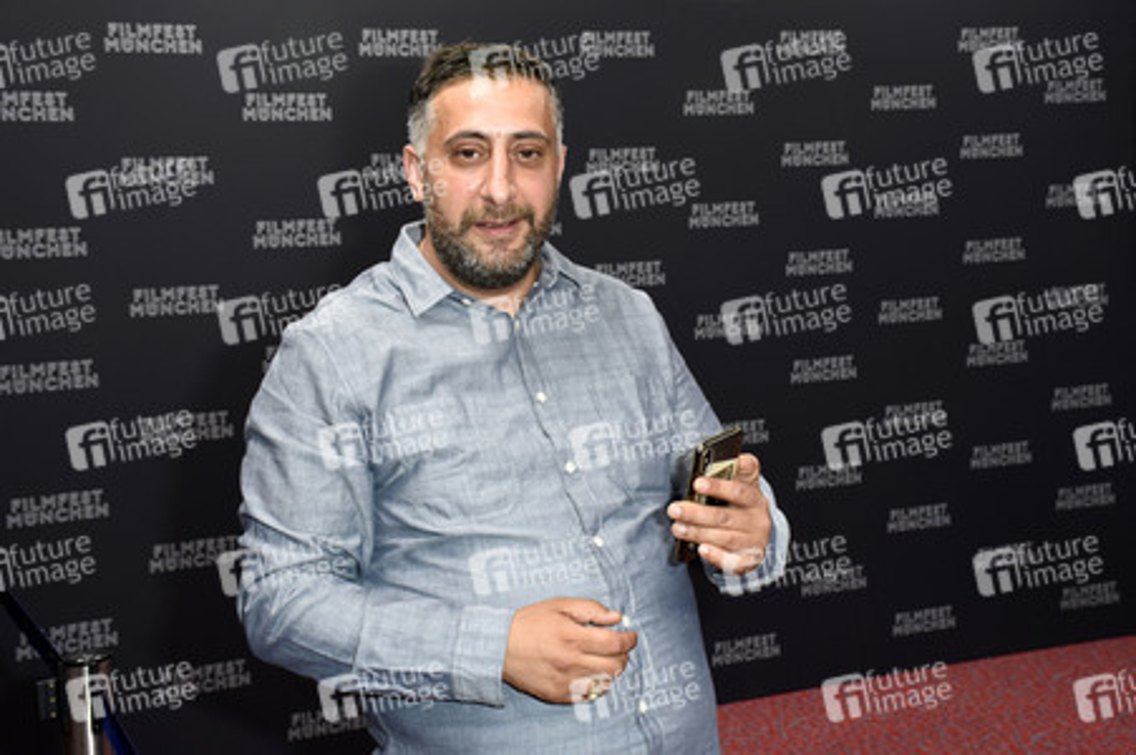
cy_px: 378
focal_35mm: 52
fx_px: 1655
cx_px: 568
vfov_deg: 25.7
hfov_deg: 37.9
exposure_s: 1/160
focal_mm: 35
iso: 800
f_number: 6.3
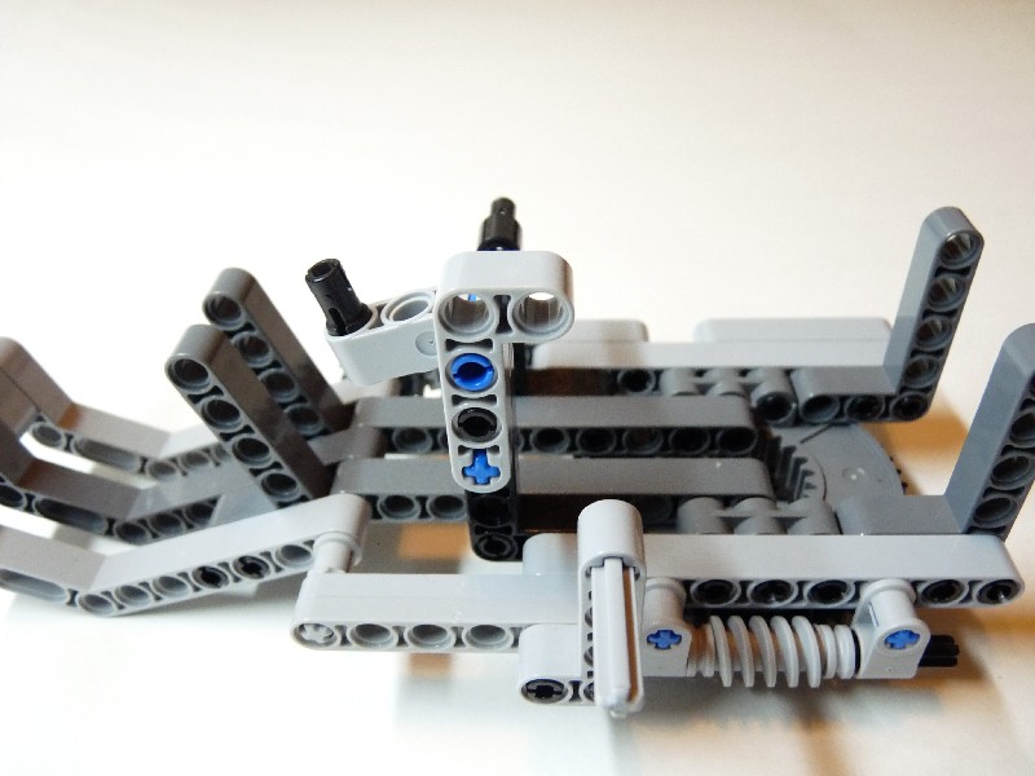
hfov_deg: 65.3
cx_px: 518
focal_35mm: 27
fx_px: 807
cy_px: 388
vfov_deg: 51.4
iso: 320
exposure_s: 1/30
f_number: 2.8
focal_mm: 4.8
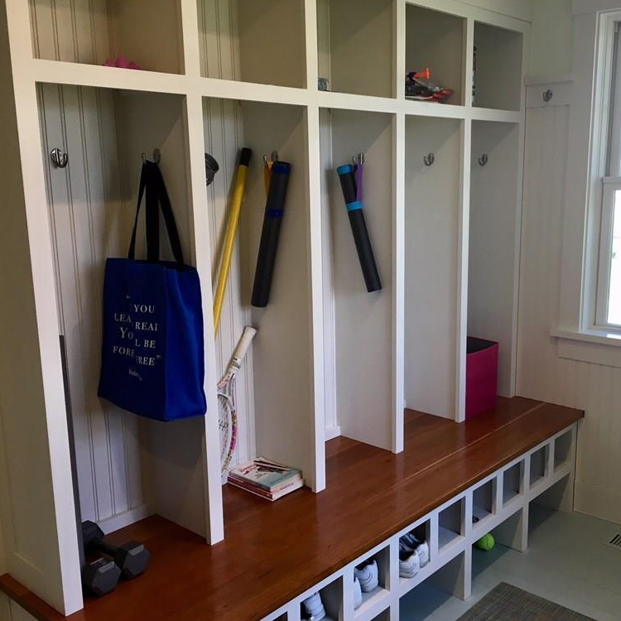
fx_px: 710
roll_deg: +0.2
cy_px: 312
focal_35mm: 35
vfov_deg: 47.2
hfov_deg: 47.0
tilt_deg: -10.9
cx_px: 368
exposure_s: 1/40
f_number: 2.2
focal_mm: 4.15
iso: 25
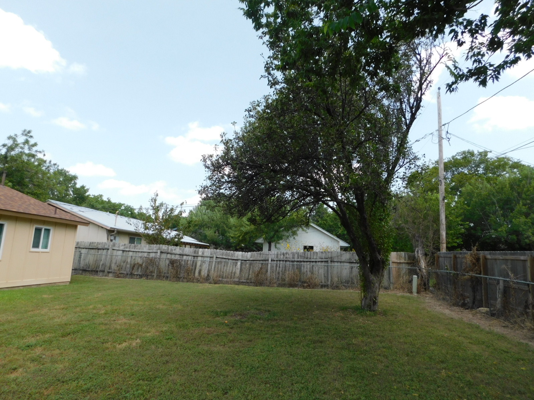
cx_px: 267
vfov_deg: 58.9
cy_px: 200
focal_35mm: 23
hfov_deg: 73.9
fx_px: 355
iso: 125
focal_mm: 4
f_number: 3
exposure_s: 1/800
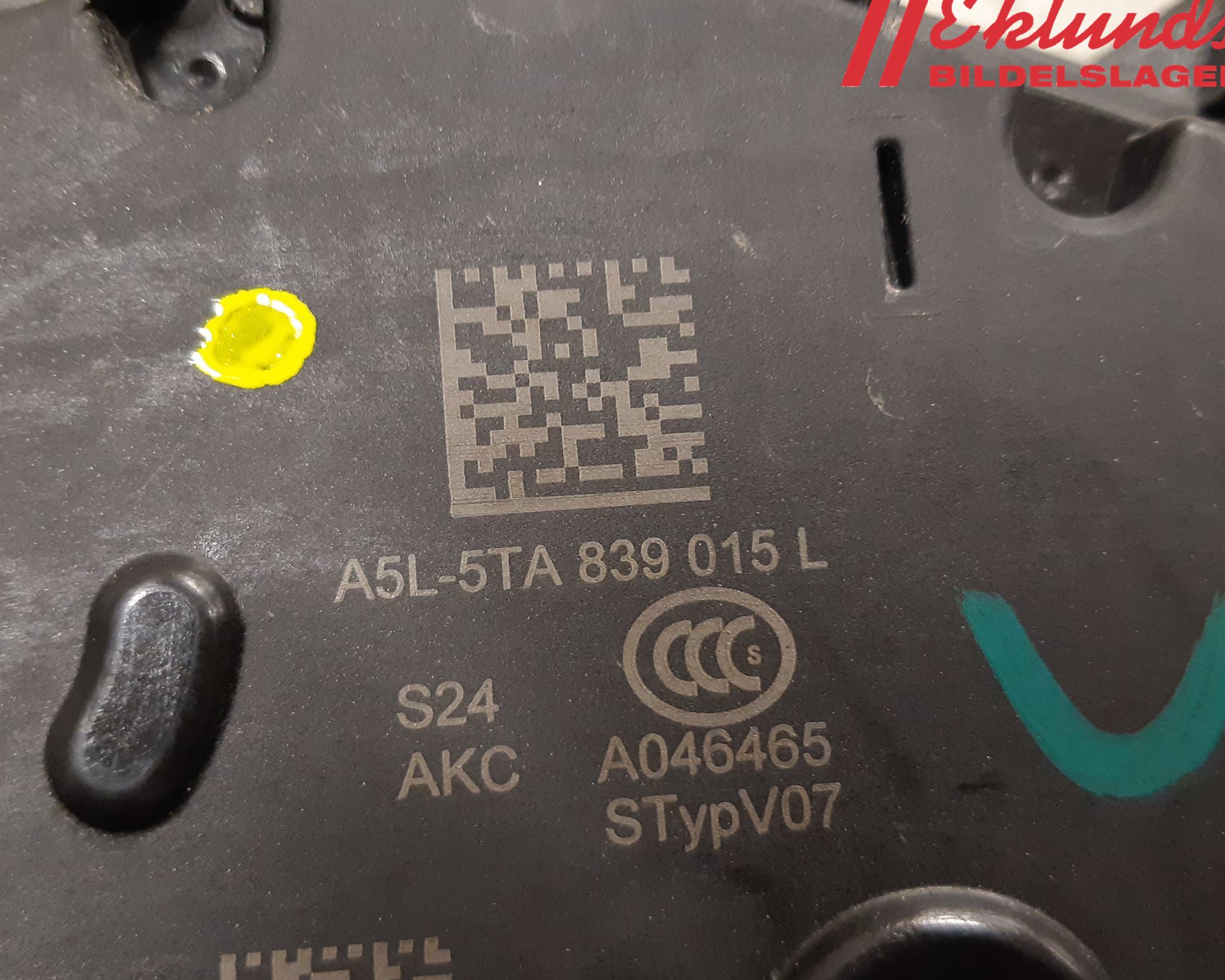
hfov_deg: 62.1
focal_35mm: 28
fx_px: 1015
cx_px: 570
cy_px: 482
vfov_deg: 51.5
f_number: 1.7
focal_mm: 3.93
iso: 250
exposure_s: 1/33
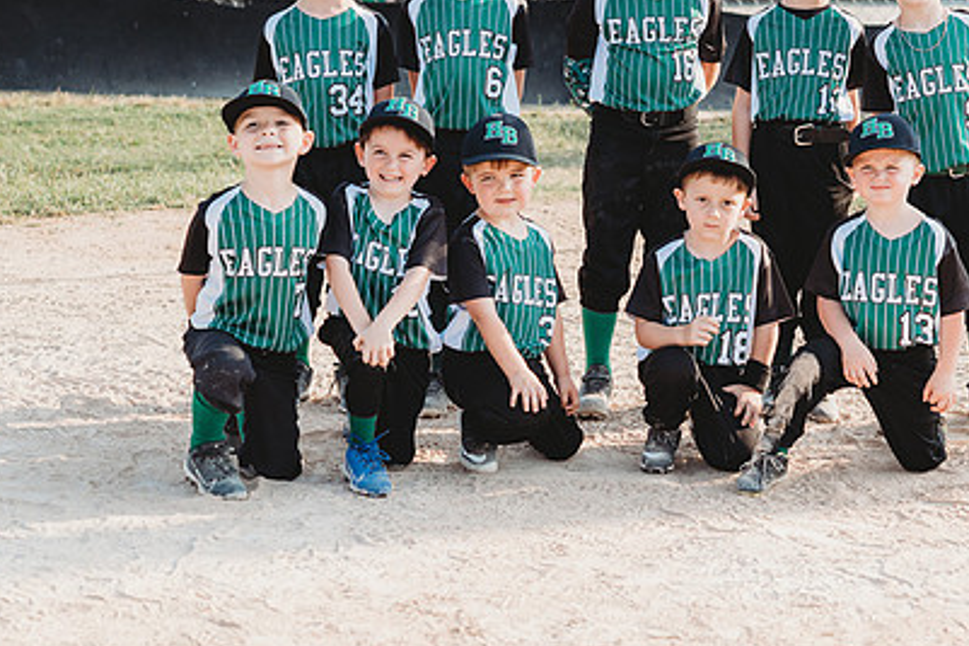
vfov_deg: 11.1
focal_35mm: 123
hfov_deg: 16.6
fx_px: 3309
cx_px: 665
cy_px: 195
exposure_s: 1/1000
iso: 320
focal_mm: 85
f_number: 4.5
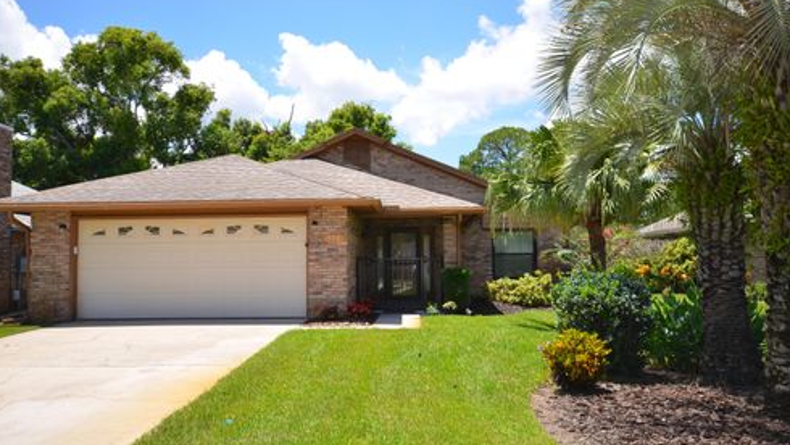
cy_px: 222
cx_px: 397
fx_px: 671
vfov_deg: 36.7
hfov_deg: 61.0
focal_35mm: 32
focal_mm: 20
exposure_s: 1/250
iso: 100
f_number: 6.3
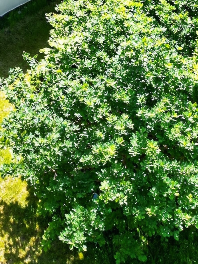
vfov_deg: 19.0
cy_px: -112
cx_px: -96
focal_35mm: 93
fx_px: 710
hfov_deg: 14.8
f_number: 1.7
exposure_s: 1/1250
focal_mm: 6.7
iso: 100
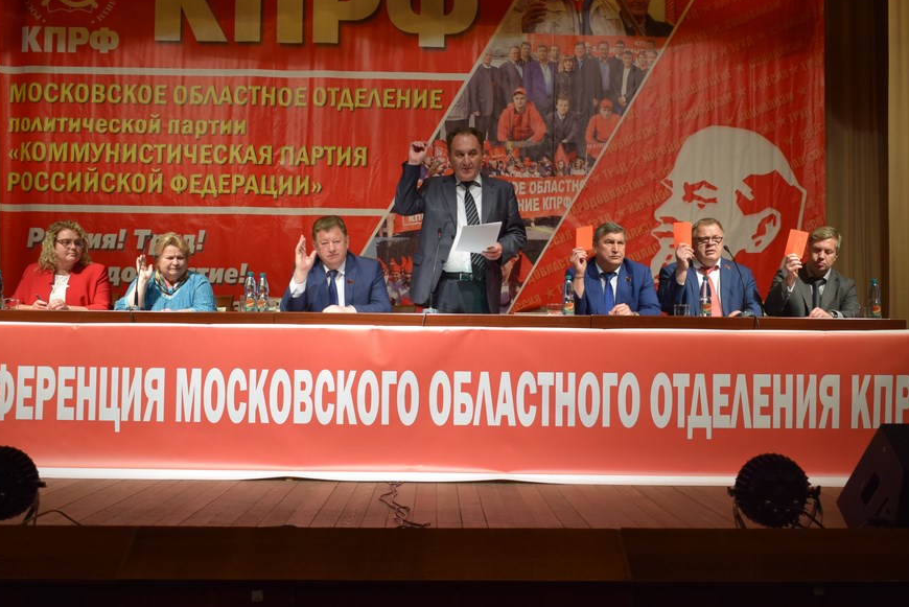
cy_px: 275
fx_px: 1025
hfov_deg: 47.8
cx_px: 439
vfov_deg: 33.0
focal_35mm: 41
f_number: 4.5
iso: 400
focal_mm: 23
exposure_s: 1/80
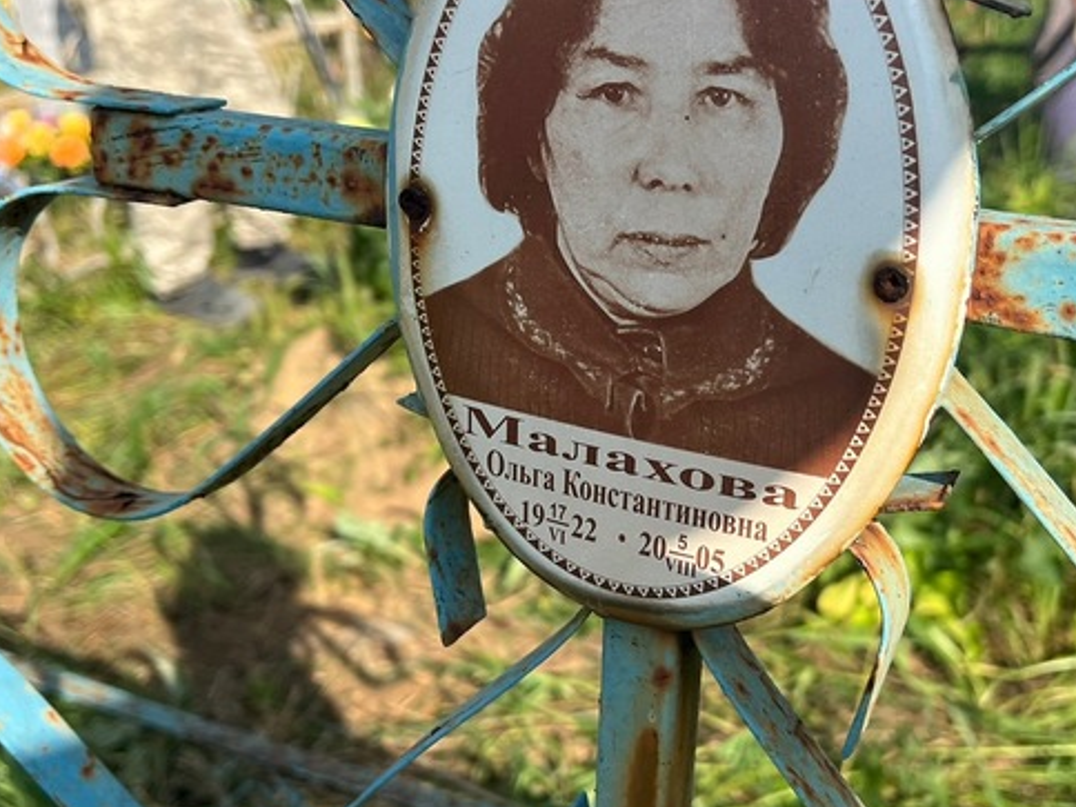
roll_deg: +2.0
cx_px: 665
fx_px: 1337
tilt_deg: -28.7
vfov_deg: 33.6
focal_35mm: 43
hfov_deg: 43.5
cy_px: 436
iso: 50
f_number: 1.5
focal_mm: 5.7
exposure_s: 1/2994
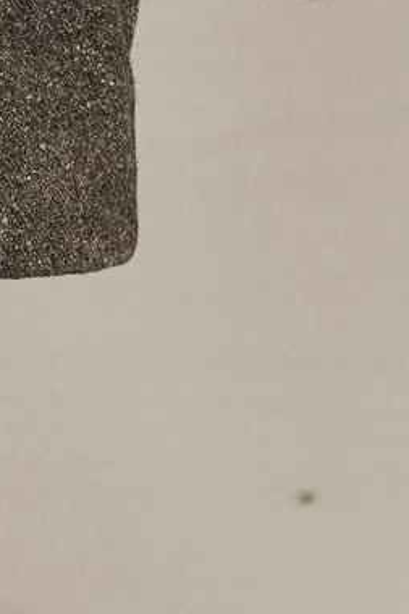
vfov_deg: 5.3
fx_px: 6208
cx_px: -816
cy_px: -1323
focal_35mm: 364
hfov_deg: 3.7
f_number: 4.5
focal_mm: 32
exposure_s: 1/60
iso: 400
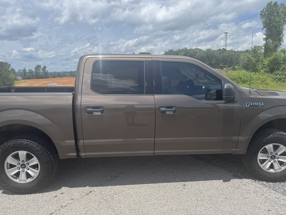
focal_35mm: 24
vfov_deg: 56.8
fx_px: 198
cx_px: 143
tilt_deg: -10.3
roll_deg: +0.9
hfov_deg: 71.6
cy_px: 108
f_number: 1.78
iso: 80
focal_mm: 6.76
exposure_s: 1/4950
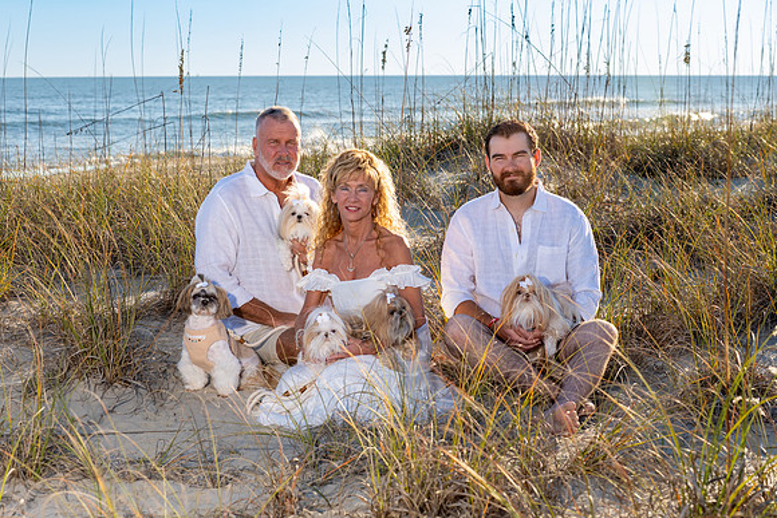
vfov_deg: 18.0
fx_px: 1640
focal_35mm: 76
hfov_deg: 26.6
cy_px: 281
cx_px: 355
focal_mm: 70
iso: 160
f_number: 6.3
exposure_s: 1/320
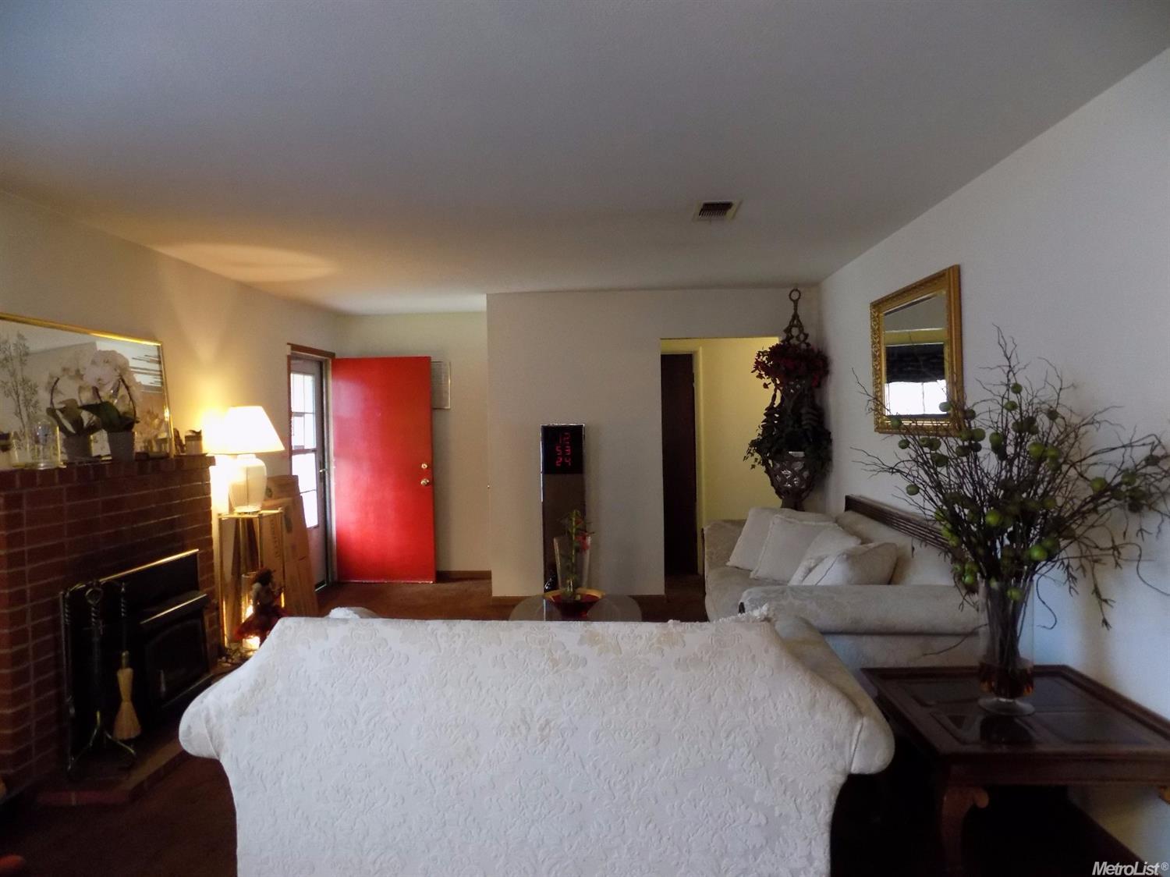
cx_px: 585
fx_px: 777
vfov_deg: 58.9
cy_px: 438
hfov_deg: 73.9
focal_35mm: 23
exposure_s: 1/30
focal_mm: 4
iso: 360
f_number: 3.1
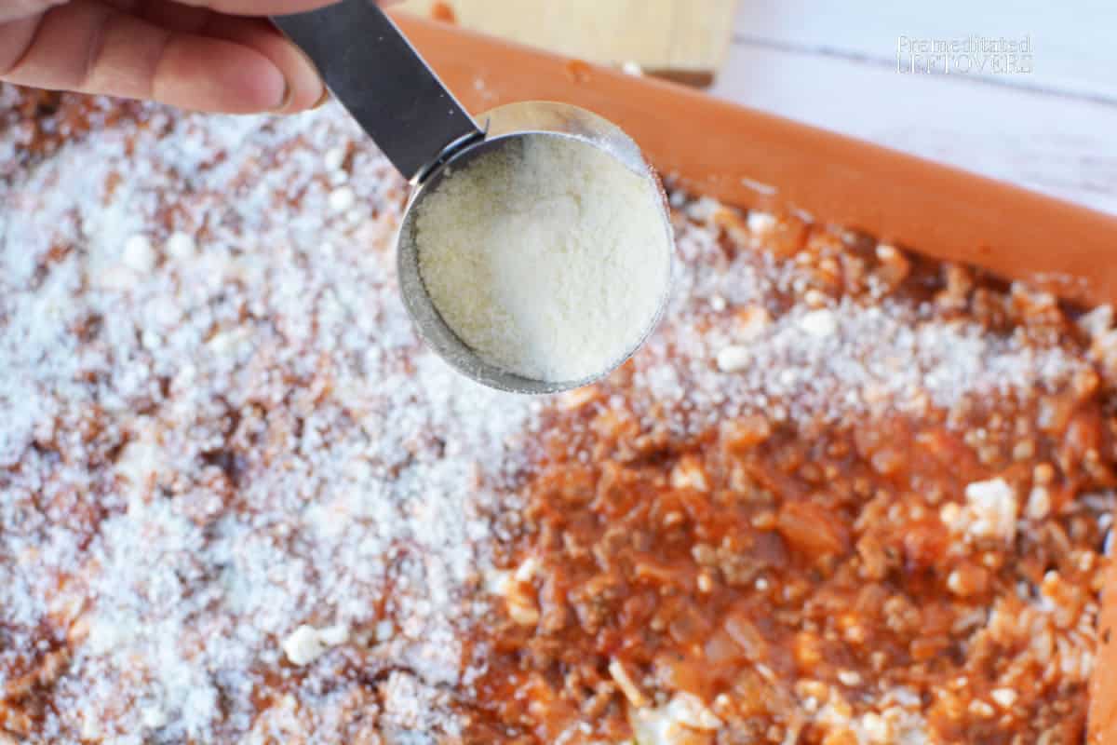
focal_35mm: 52
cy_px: 372
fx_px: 1629
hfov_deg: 37.9
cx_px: 558
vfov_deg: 25.8
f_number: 4
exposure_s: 1/60
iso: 560
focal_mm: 35
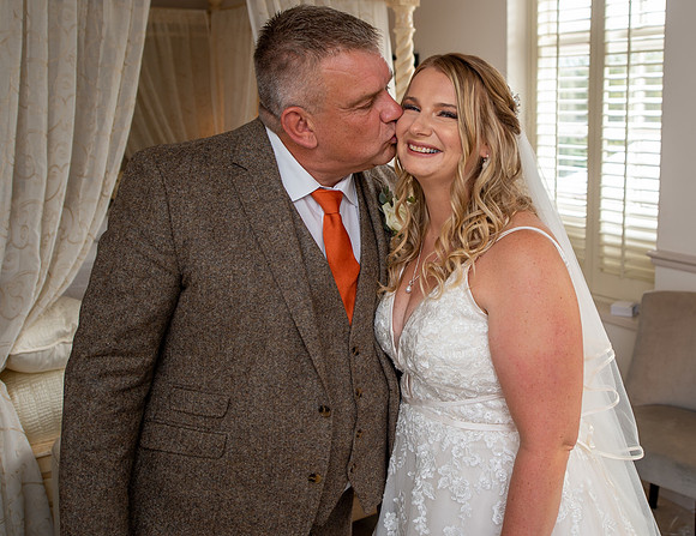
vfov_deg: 35.9
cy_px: 211
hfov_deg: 45.4
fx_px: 825
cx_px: 431
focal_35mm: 41
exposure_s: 1/100
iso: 160
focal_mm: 24
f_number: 2.8
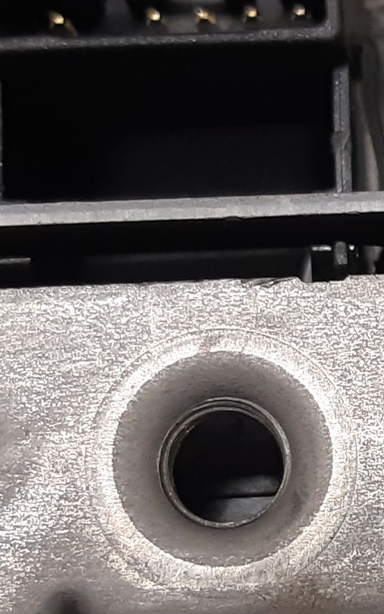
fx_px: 921
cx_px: 549
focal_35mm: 55
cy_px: 434
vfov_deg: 36.3
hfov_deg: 20.6
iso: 100
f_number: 1.7
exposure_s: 1/50
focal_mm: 3.93
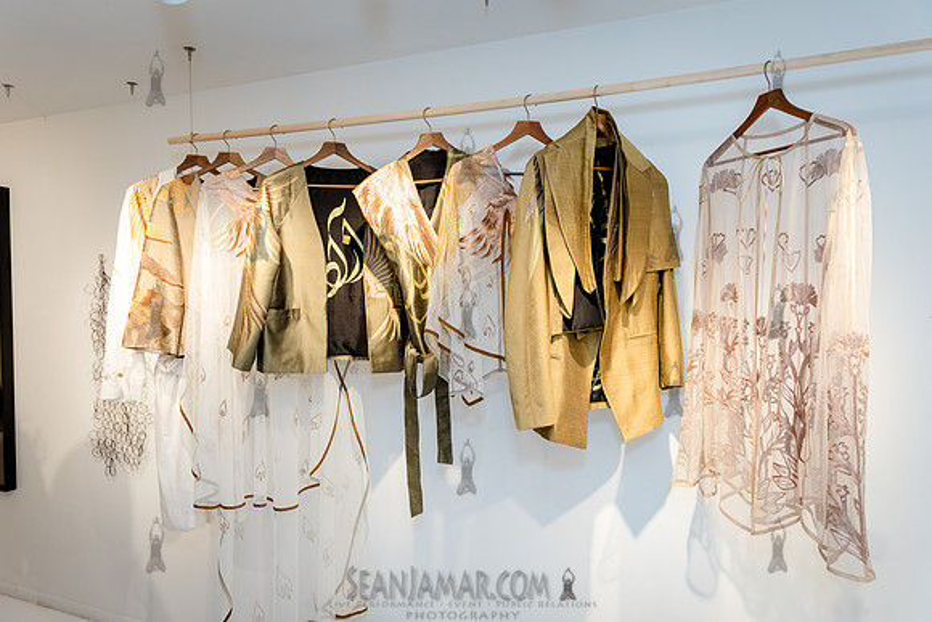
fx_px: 621
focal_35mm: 24
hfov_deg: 73.7
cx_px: 466
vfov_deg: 53.2
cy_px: 311
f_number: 4
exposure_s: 1/250
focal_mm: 24
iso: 1600
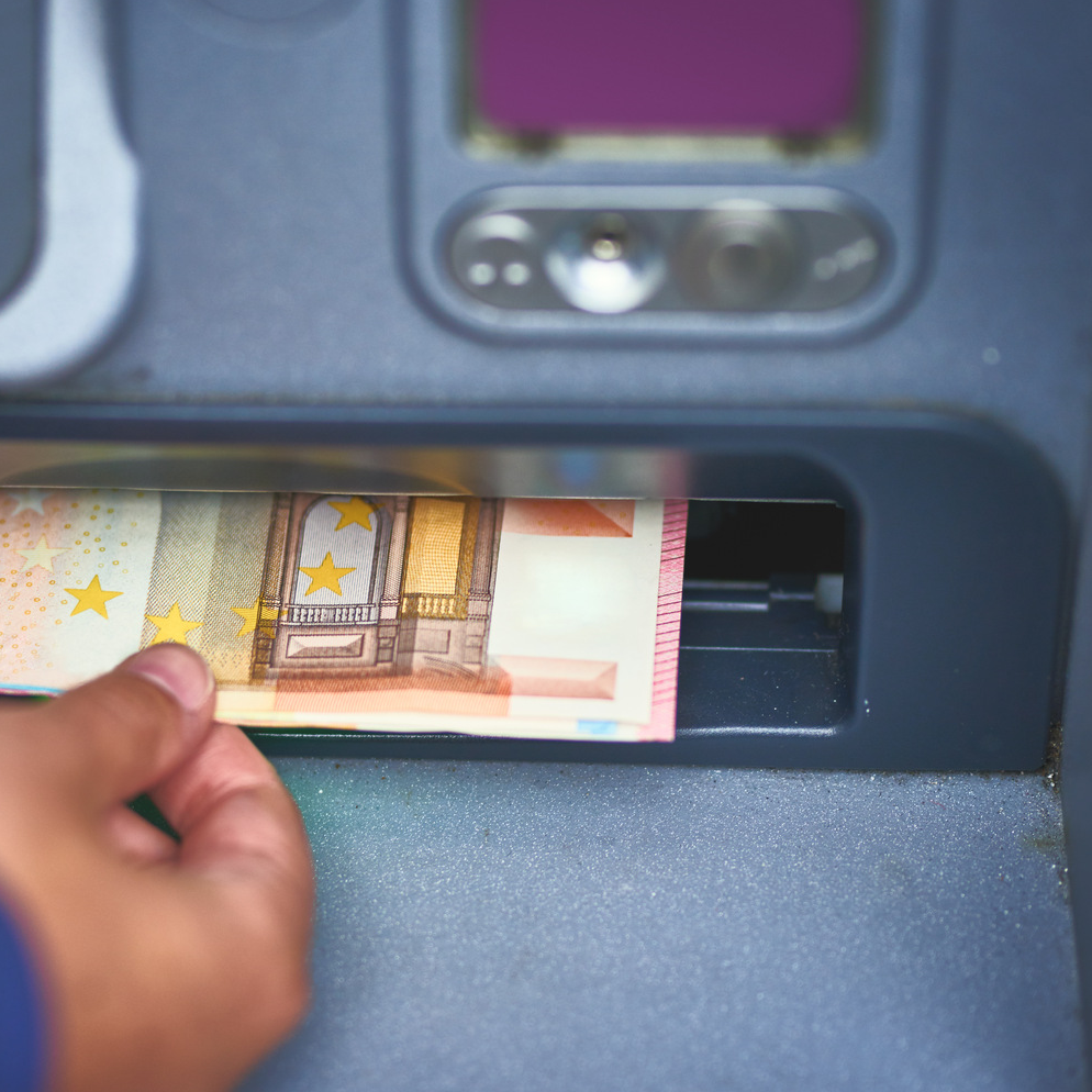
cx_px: 406
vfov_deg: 16.0
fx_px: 3890
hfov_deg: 16.0
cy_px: 543
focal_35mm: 109
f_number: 1.8
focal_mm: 85
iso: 200
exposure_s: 1/250
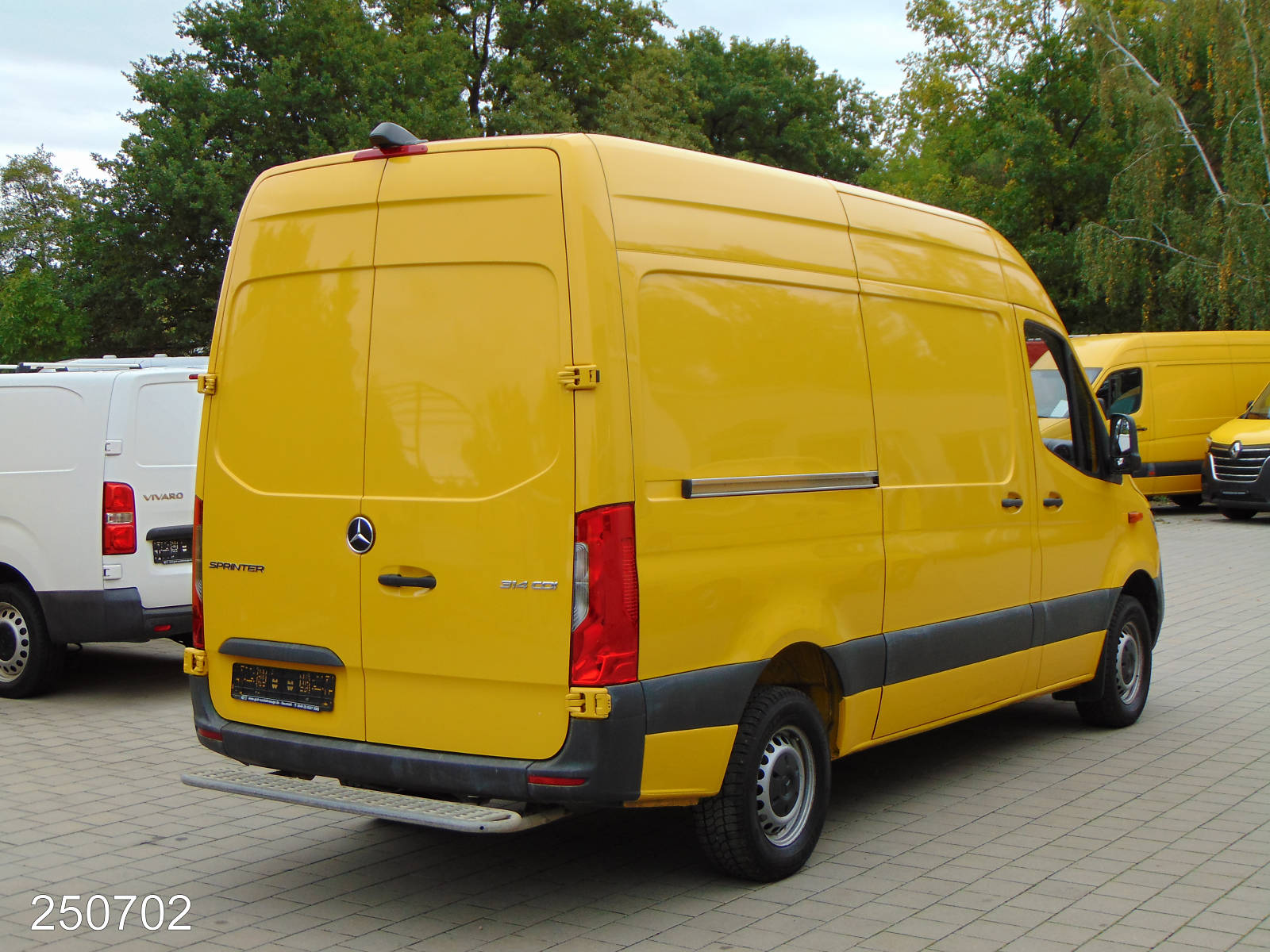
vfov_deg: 29.1
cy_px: 476
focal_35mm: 50
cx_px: 635
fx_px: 1834
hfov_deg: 38.2
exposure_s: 1/125
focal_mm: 9
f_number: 3.5
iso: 80
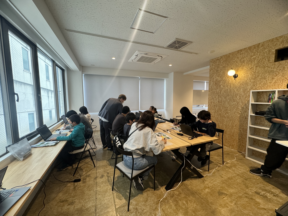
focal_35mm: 14
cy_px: 108
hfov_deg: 102.1
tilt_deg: -5.0
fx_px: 116
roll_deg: +0.7
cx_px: 144
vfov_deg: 85.7
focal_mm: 2.22
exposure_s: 1/100
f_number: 2.2
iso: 250
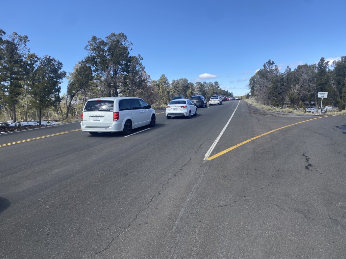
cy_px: 130
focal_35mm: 26
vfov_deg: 53.1
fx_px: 260
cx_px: 173
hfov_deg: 67.3
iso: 32
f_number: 1.8
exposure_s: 1/1808
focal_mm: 4.25
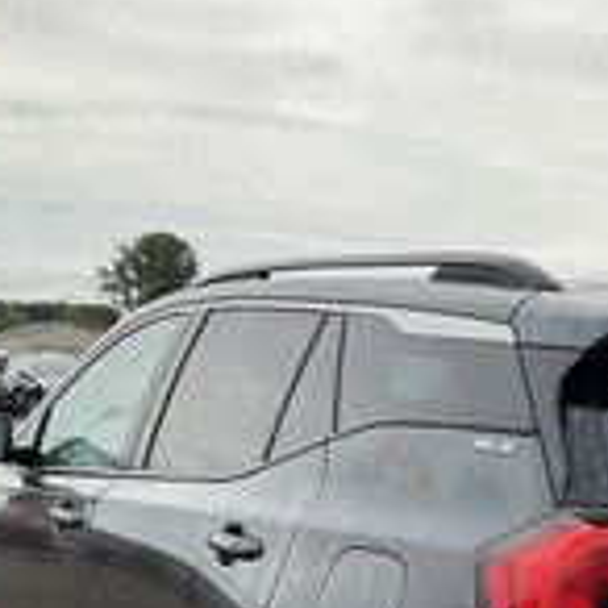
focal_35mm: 70
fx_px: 1391
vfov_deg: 23.7
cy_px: 591
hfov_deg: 23.8
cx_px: 575
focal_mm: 3
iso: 25
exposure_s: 1/1250
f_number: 1.8
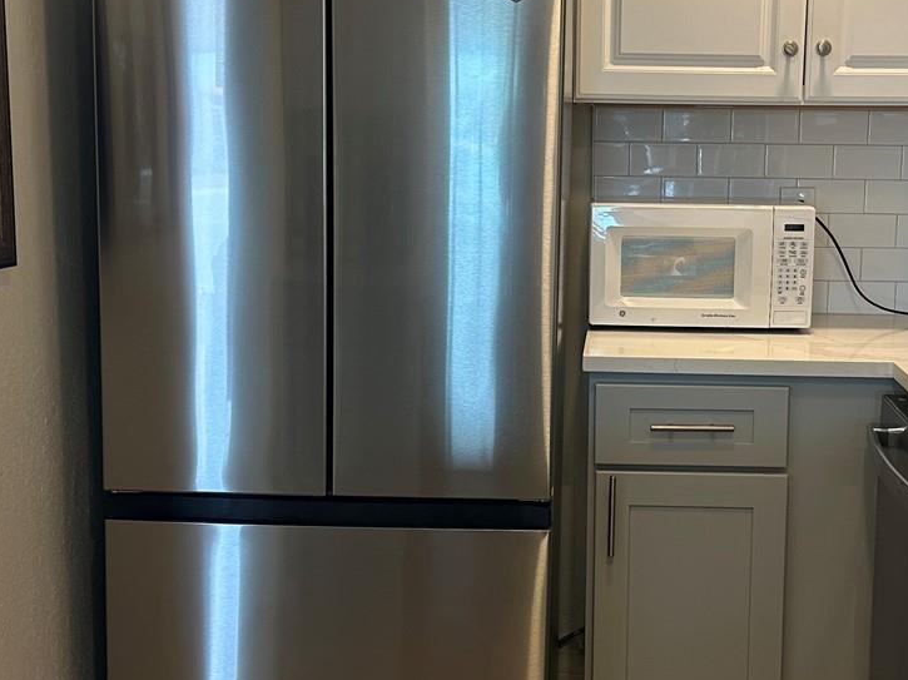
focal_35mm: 53
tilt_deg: -8.4
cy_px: 356
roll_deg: -1.0
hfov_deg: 35.9
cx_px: 594
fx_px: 1390
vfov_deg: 27.5
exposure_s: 1/120
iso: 160
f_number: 1.78
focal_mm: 6.86
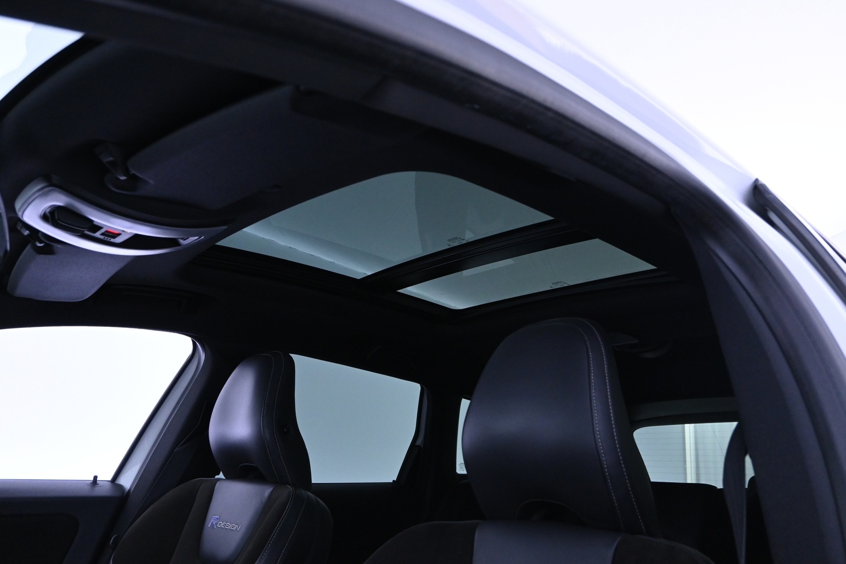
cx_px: 423
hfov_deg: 63.2
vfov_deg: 44.6
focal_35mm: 29
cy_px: 282
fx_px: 687
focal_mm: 19.5
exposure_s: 1/30
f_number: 4.5
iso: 2500
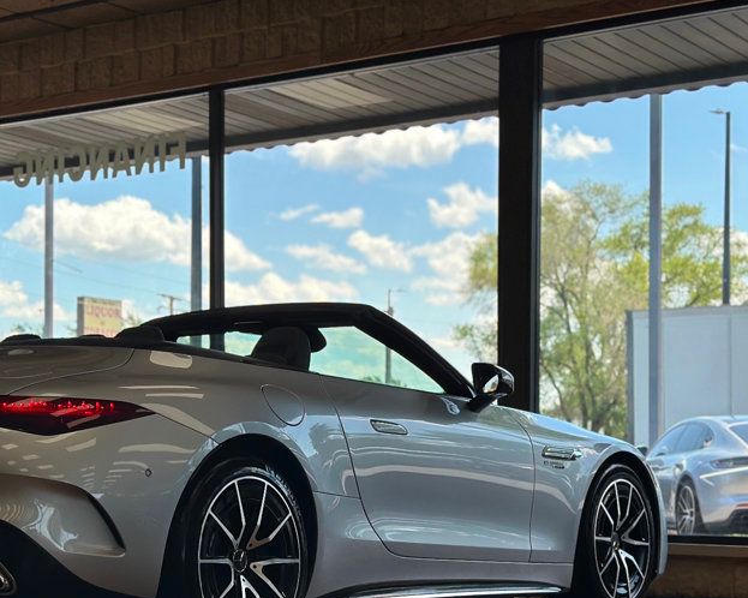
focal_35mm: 77
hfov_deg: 24.5
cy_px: 441
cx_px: 192
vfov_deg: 19.8
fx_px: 1704
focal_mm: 6.86
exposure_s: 1/2203
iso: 80
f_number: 1.78
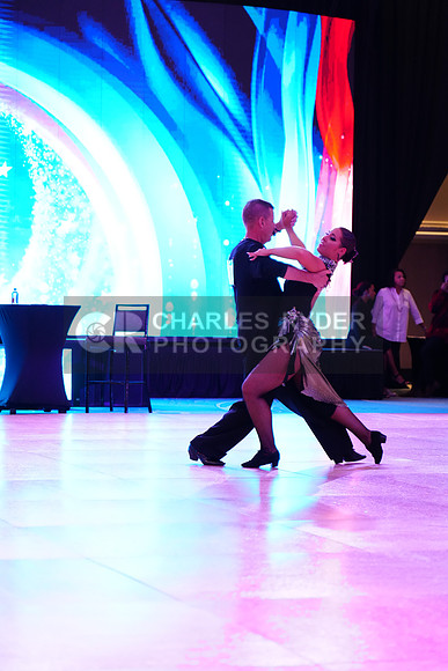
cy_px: 336
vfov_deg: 19.5
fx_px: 1959
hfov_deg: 13.0
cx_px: 224
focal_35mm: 105
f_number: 4
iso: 3200
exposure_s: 1/200
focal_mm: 105
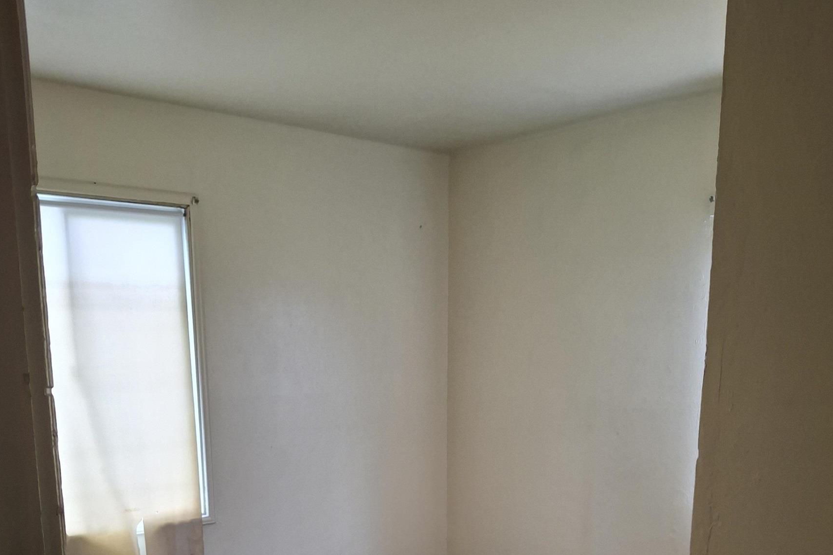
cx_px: 417
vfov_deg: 35.6
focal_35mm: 35
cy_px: 498
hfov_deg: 54.4
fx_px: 810
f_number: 1.8
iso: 125
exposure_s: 1/60
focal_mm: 4.69
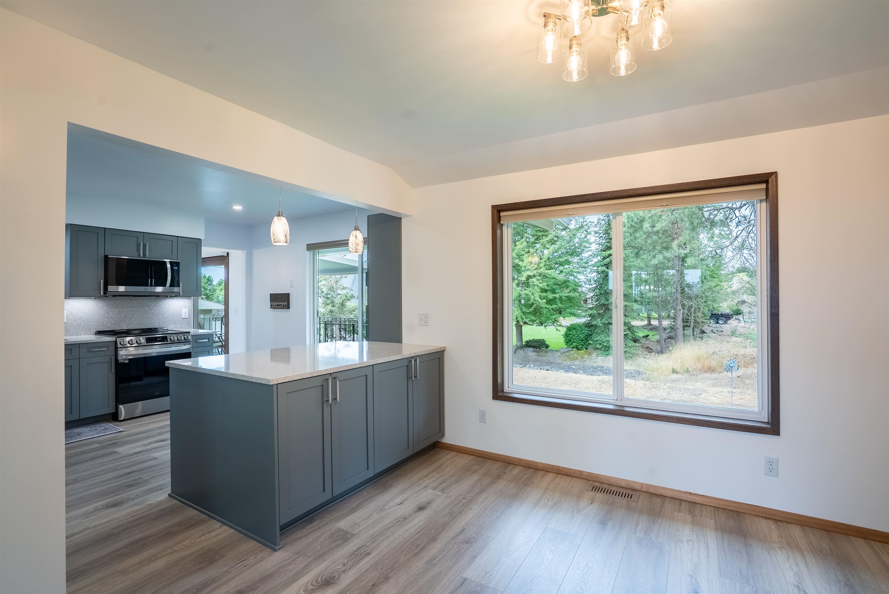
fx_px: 395
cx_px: 444
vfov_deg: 73.8
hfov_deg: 96.7
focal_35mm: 16
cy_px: 297
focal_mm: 16
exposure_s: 1/800
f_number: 8
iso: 400
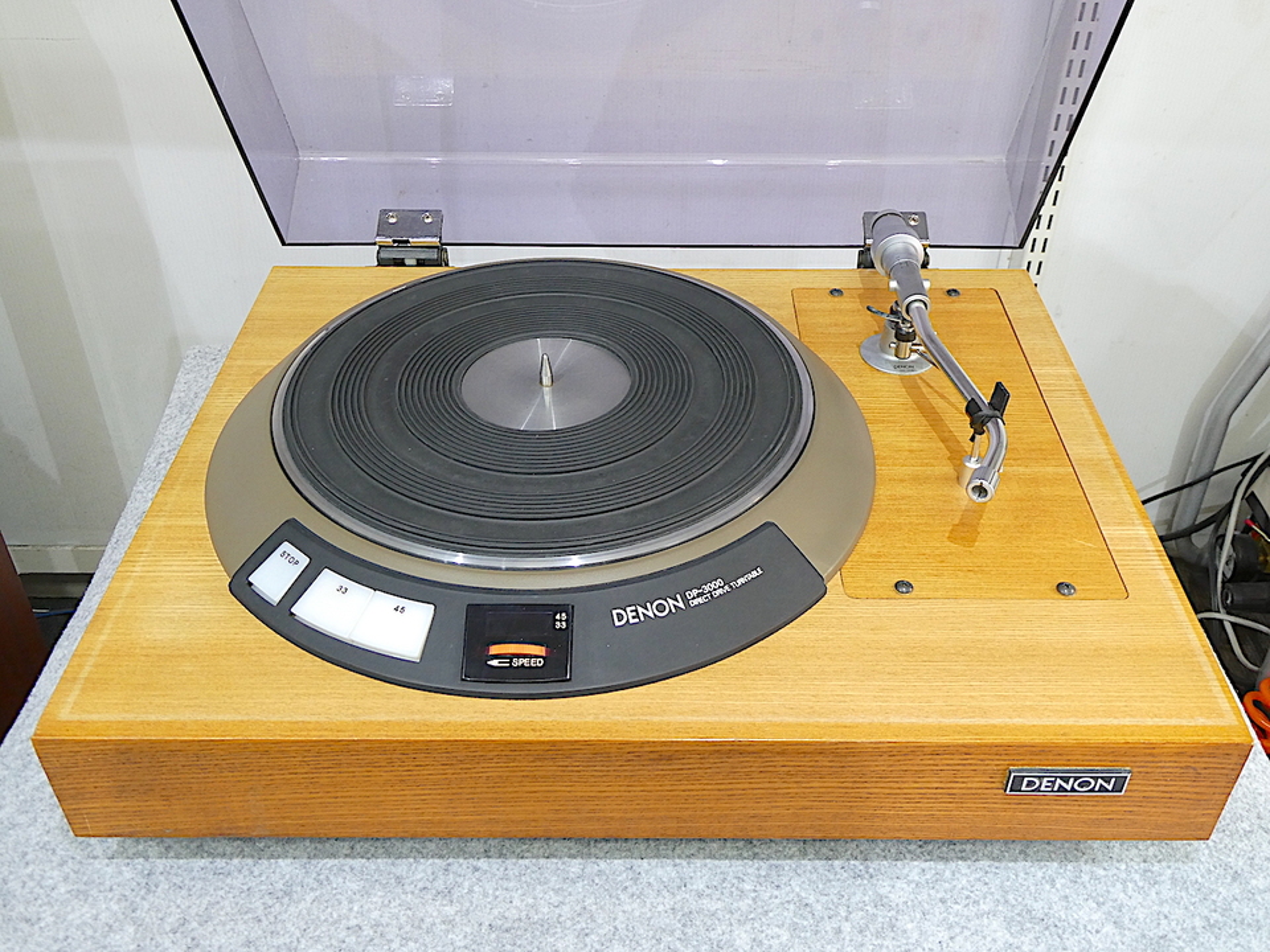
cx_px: 635
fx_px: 1211
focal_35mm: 33
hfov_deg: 55.4
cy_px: 476
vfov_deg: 42.9
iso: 200
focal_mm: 5.8
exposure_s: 1/13
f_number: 3.6
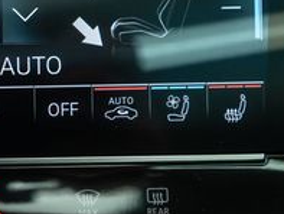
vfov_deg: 11.3
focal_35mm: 131
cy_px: 92
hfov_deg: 14.8
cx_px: 6
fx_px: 1075
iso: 800
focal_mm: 28
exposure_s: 1/40
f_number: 3.2
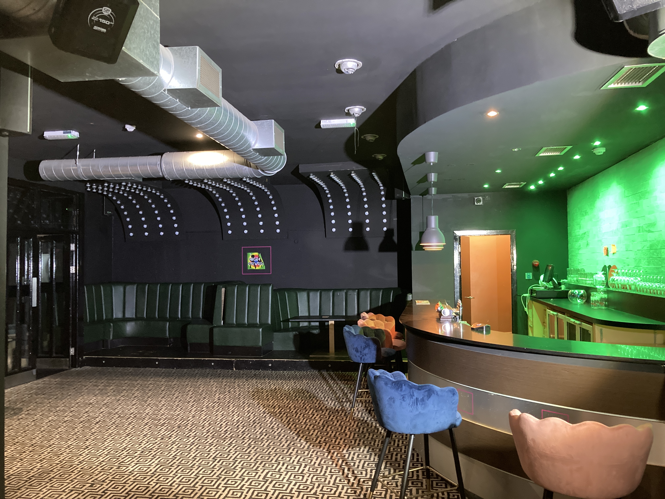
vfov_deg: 49.7
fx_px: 538
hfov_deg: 63.4
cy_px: 250
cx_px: 332
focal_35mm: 28
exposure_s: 1/25
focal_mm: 3.99
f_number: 1.8
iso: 640
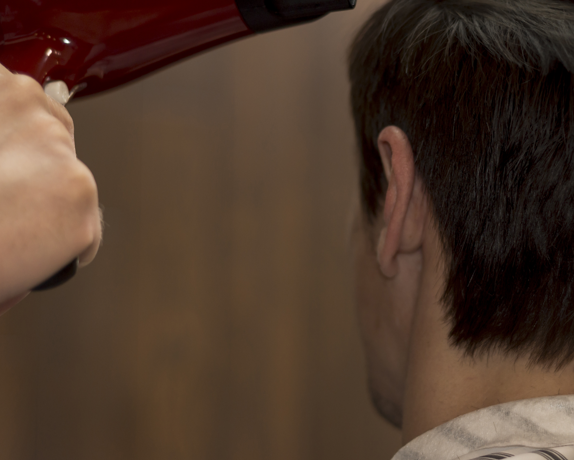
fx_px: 1818
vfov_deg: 14.4
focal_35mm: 107
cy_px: 159
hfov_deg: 17.9
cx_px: 399
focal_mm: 50
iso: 200
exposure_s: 1/200
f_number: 2.2
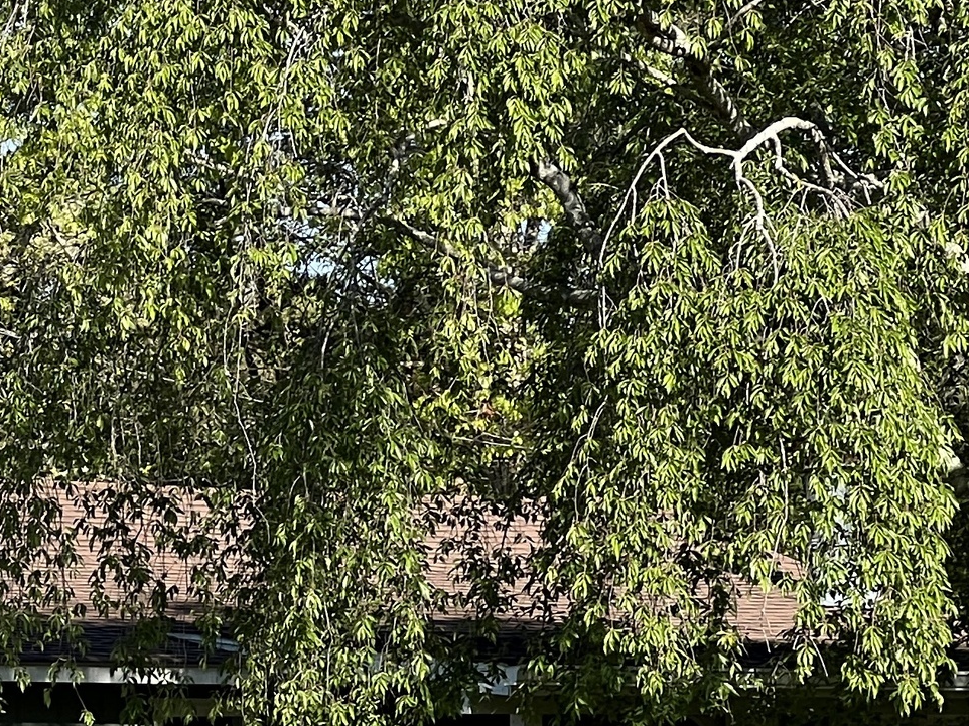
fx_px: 6885
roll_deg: +1.0
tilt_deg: +2.9
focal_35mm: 246
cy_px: 501
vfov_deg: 6.0
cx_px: -108
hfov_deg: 8.0
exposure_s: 1/506
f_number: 2.8
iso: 32
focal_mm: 9
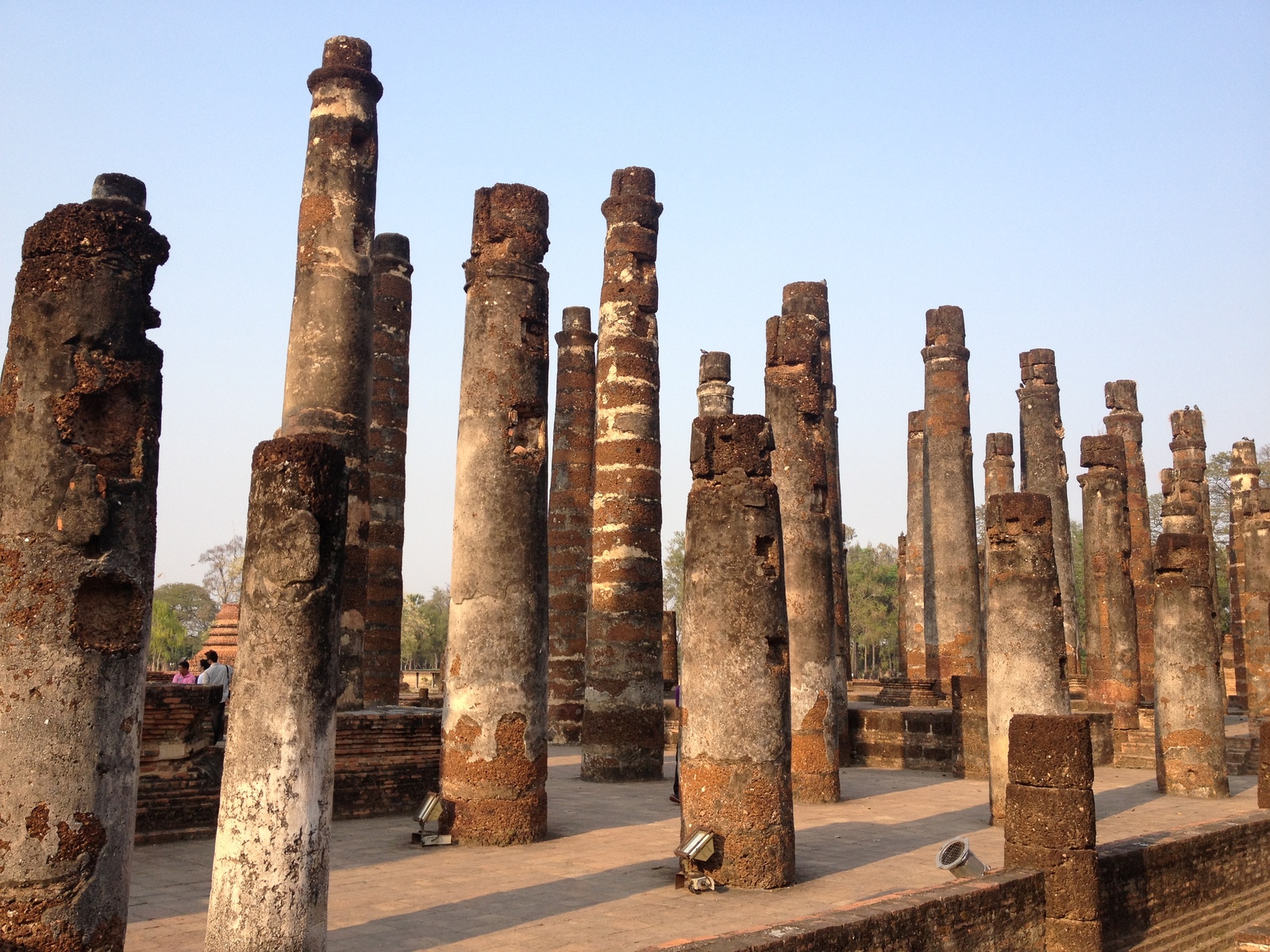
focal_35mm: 35
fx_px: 1284
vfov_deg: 40.7
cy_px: 476
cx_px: 635
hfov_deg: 52.6
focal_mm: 4.28
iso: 50
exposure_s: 1/546
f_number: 2.4
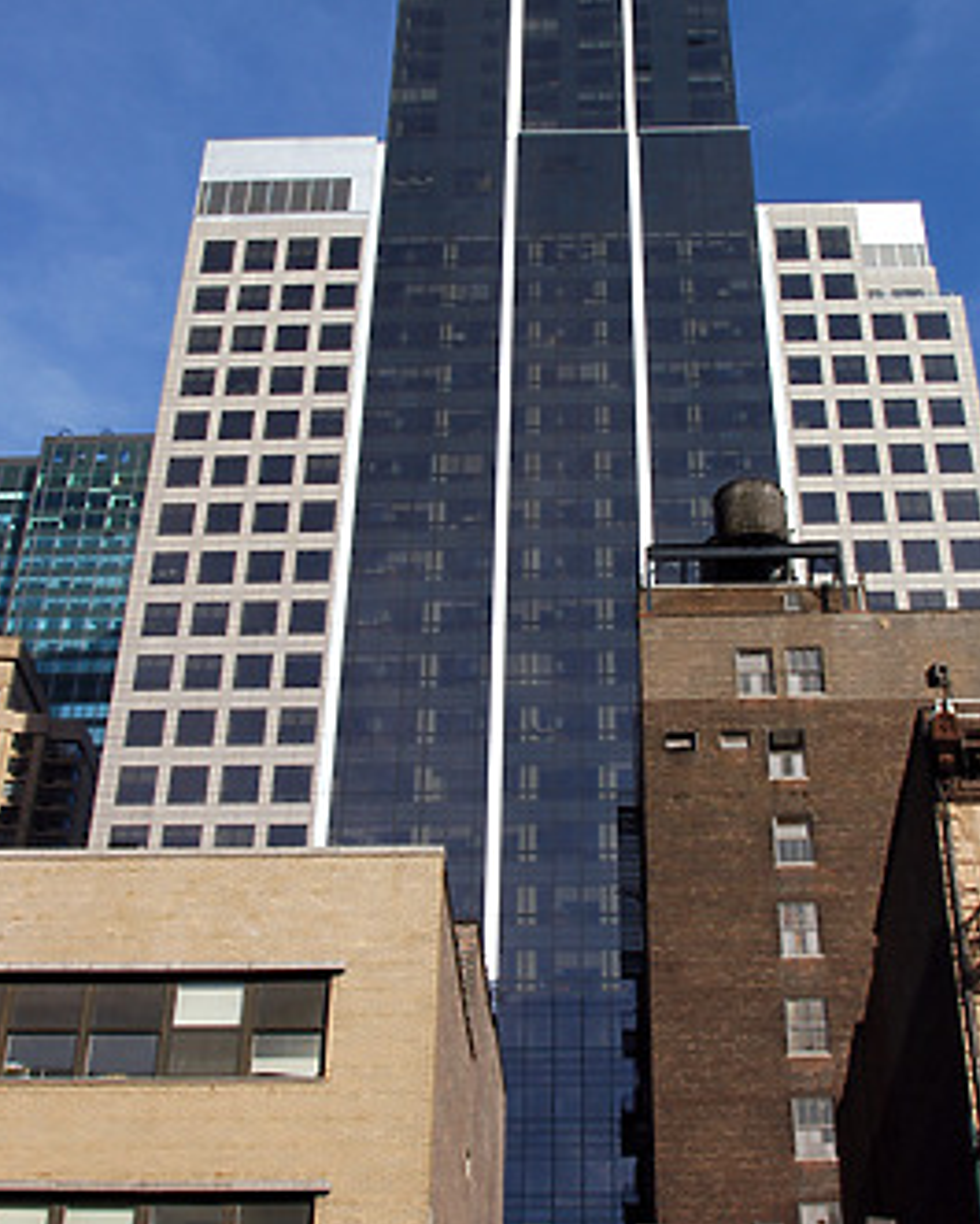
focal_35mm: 51
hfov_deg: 29.7
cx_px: 568
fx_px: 1848
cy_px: 595
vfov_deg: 36.6
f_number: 9
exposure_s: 1/320
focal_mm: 20
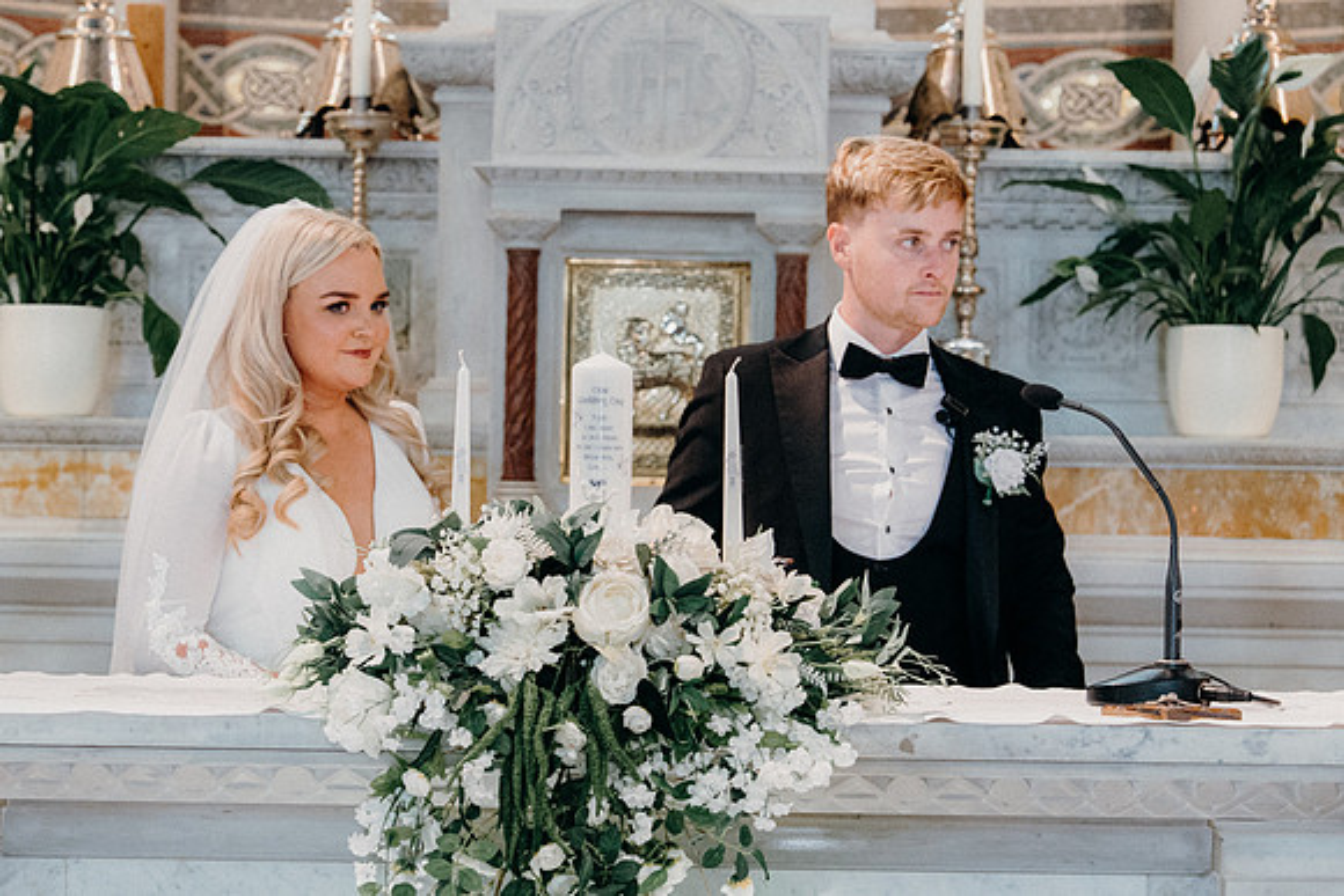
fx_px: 3921
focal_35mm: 105
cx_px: 672
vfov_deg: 13.0
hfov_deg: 19.5
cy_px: 448
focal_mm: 70
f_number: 3.5
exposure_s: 1/160
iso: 3200
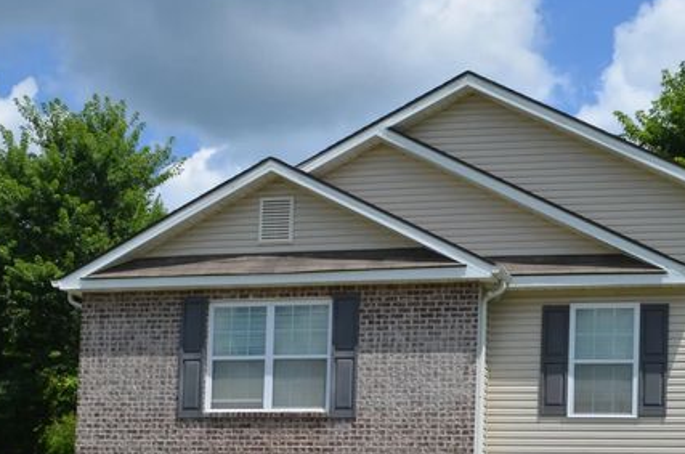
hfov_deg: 28.1
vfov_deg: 18.3
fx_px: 1367
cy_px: 475
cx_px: 415
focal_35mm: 72
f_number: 9
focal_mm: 20
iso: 100
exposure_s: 1/320
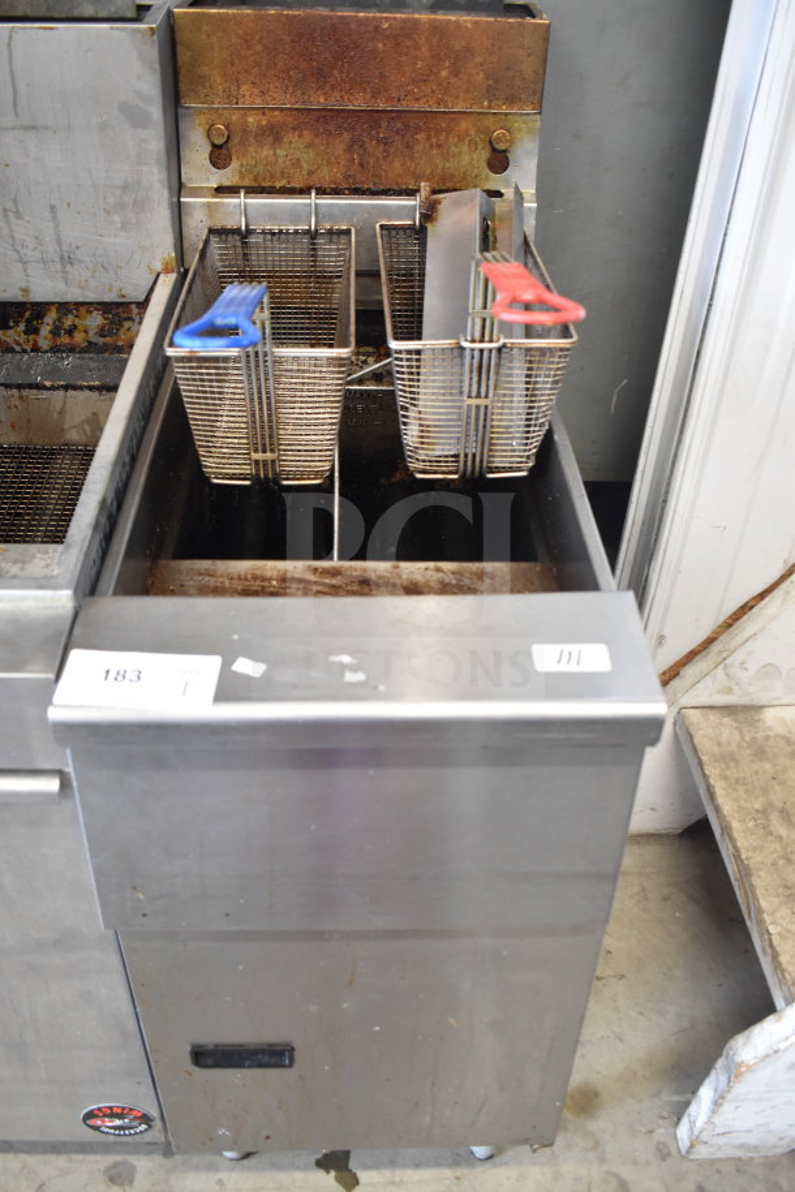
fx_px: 1093
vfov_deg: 57.2
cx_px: 398
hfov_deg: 40.0
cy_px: 596
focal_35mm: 33
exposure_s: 1/30
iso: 1100
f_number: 3.8
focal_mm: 22
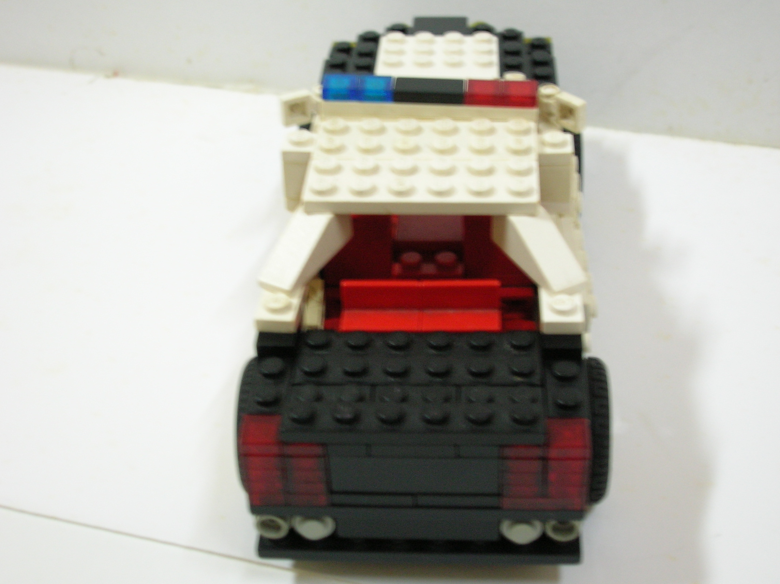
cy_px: 292
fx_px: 1216
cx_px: 390
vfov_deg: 27.0
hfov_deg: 35.6
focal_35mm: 54
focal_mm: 9
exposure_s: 1/2.2
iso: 100
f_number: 3.4
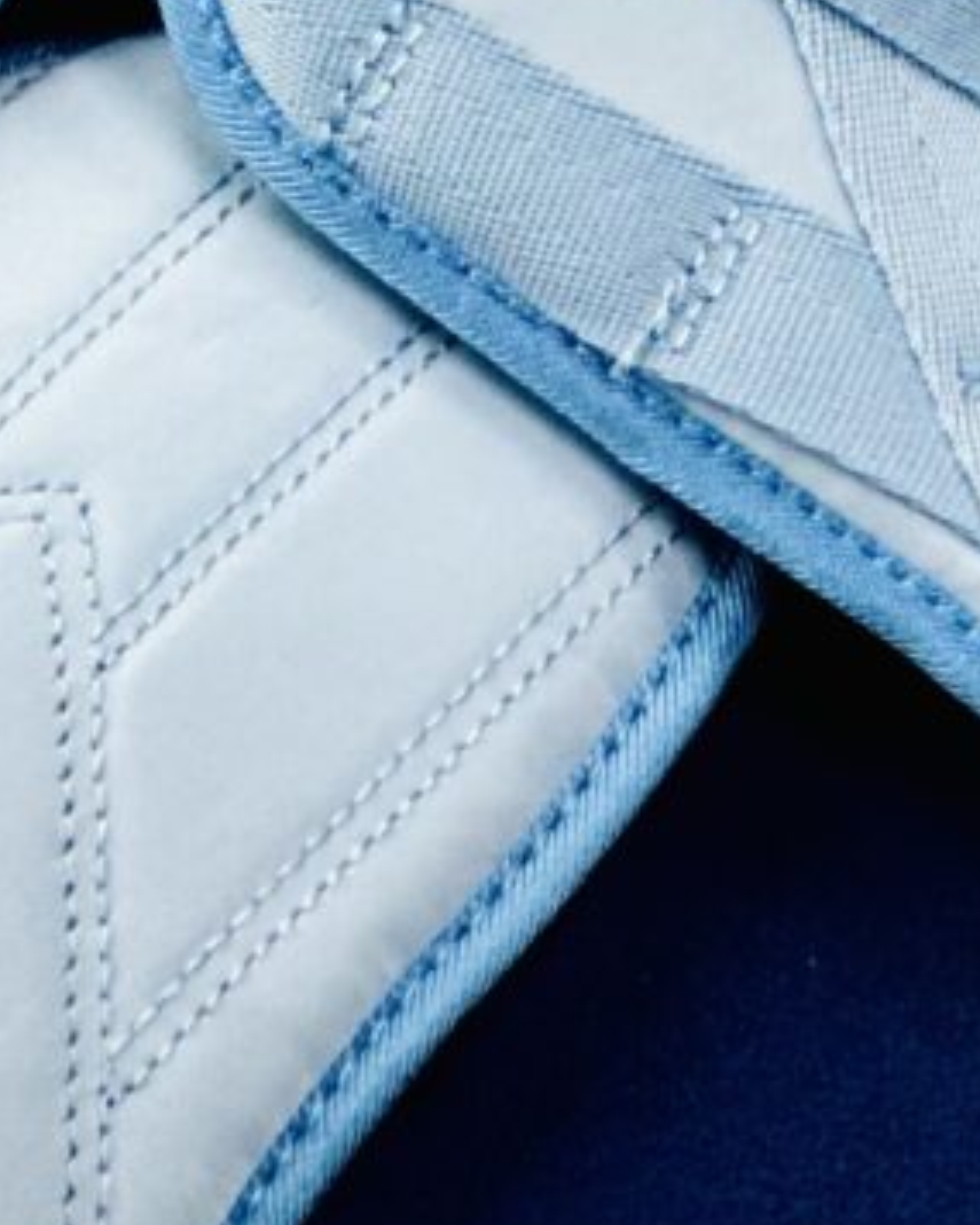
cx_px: 182
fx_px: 7139
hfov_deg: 7.8
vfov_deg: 9.7
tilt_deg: -45.9
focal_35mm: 197
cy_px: -260
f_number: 2.8
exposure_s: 1/100
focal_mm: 9
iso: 160
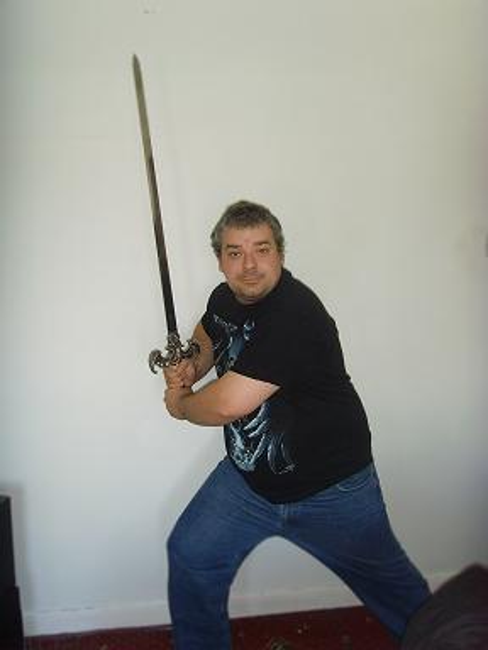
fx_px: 733
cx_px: 244
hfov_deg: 36.8
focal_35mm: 39
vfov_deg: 47.9
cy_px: 325
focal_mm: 6.6
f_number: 3.5
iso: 200
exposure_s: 1/45
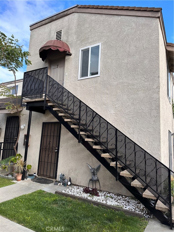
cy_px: 116
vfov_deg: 71.6
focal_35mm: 24
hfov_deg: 56.8
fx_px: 161
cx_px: 87
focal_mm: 6.86
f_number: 1.78
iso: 80
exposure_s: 1/1119
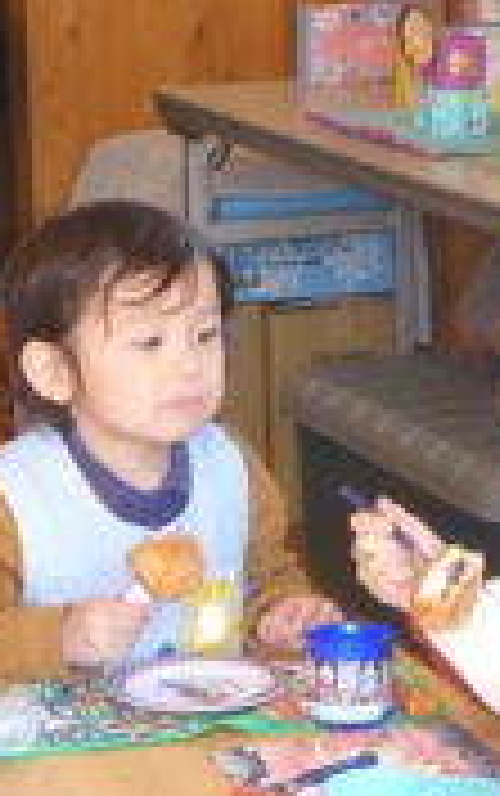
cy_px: 405
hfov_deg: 8.3
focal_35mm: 159
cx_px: 342
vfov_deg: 13.2
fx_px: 3458
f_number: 5.5
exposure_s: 1/60
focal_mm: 13.4
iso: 800
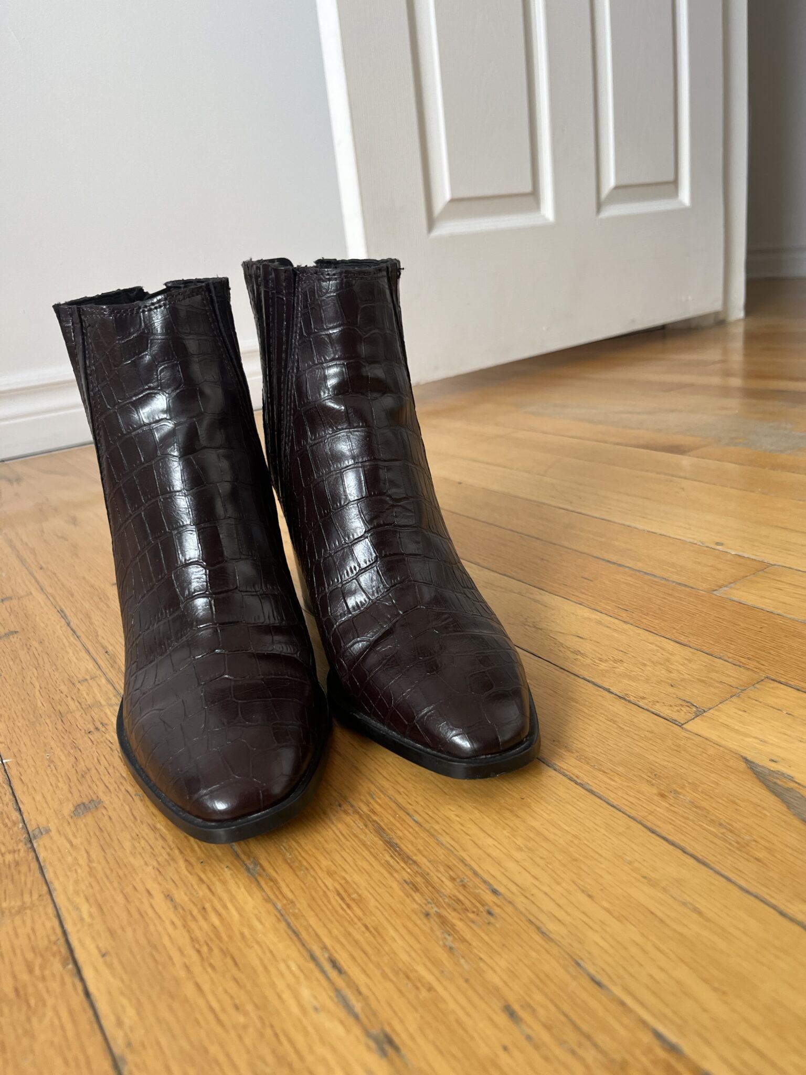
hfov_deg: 53.1
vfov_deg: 67.3
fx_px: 807
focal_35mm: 26
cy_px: 538
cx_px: 403
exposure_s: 1/121
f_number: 1.6
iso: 100
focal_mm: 5.1
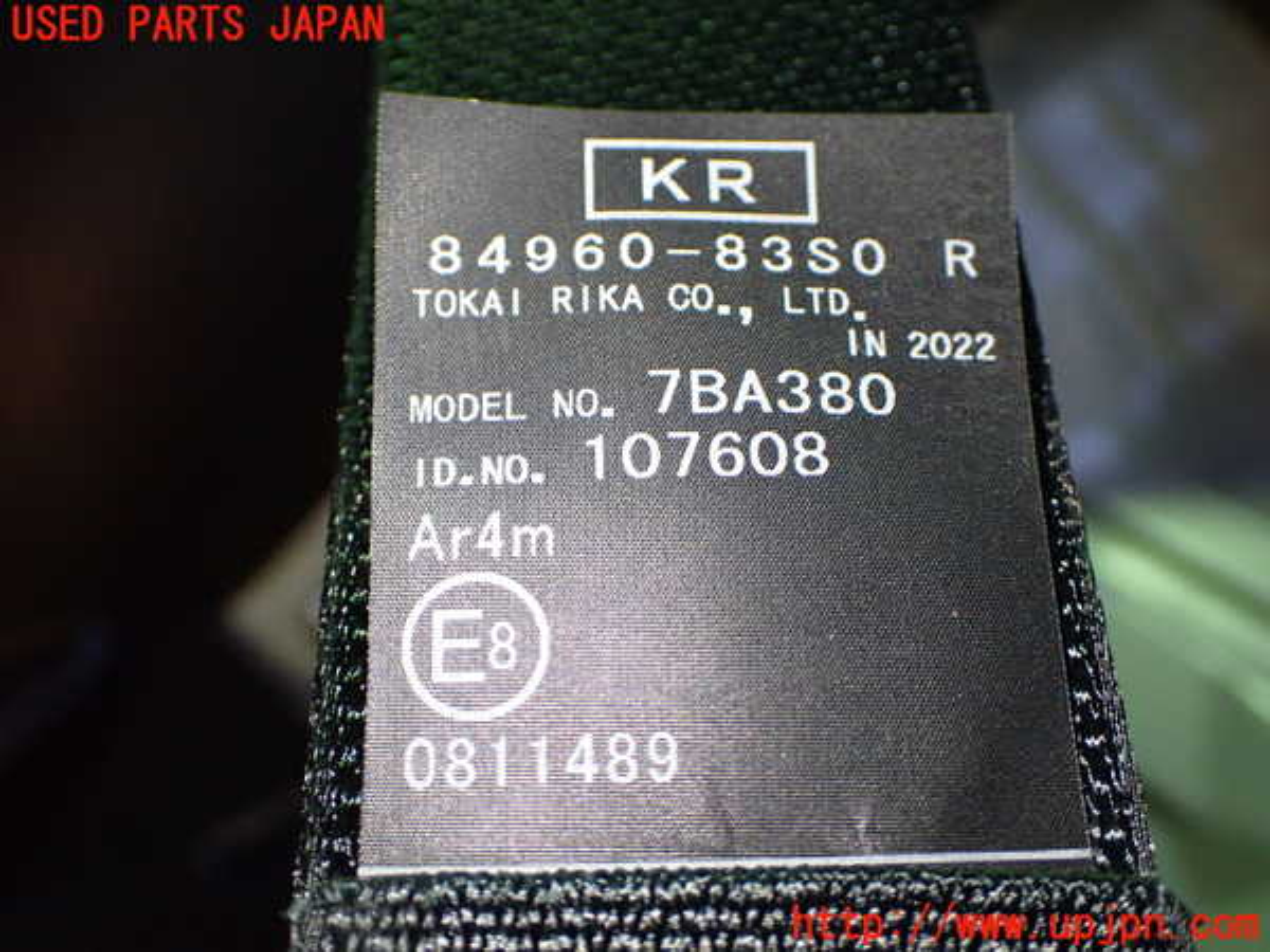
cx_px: 635
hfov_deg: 45.8
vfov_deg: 35.1
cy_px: 476
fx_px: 1504
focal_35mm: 41
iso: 800
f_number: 2.8
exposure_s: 1/80
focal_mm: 7.31
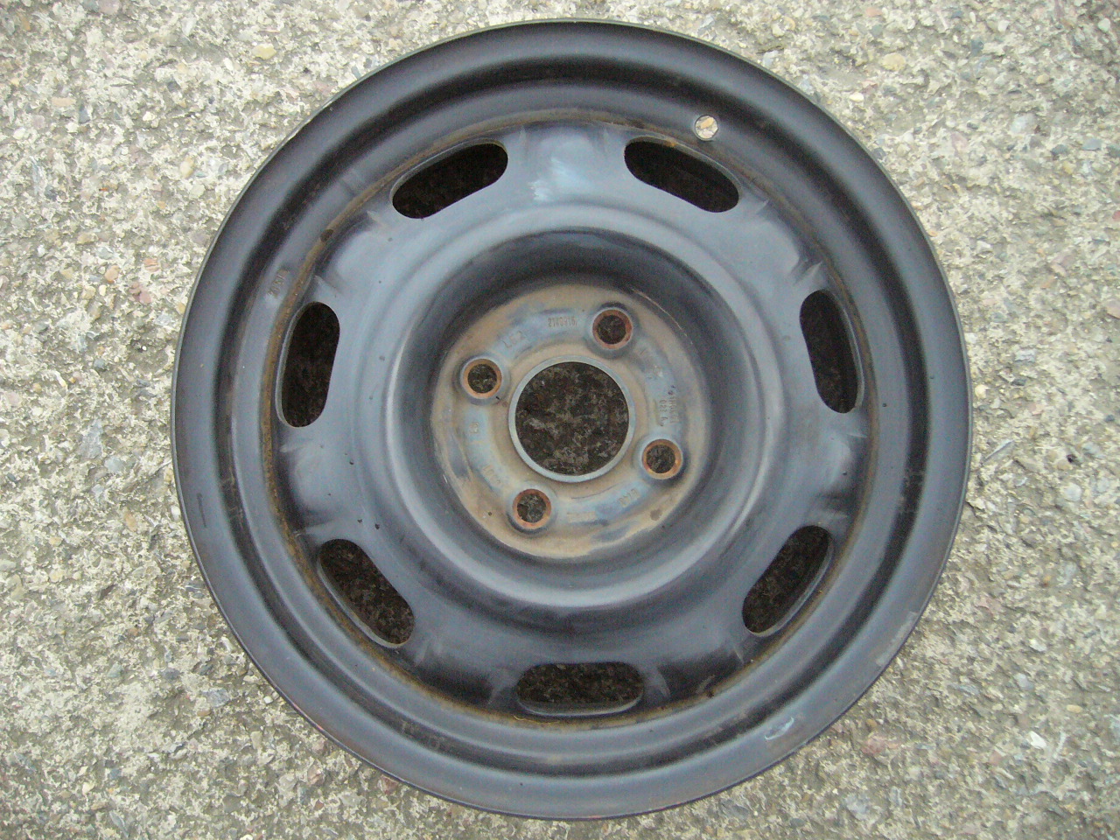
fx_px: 1132
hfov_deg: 52.6
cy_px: 420
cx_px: 560
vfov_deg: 40.7
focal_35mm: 35
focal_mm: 5.8
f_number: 2.8
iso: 400
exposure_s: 1/80
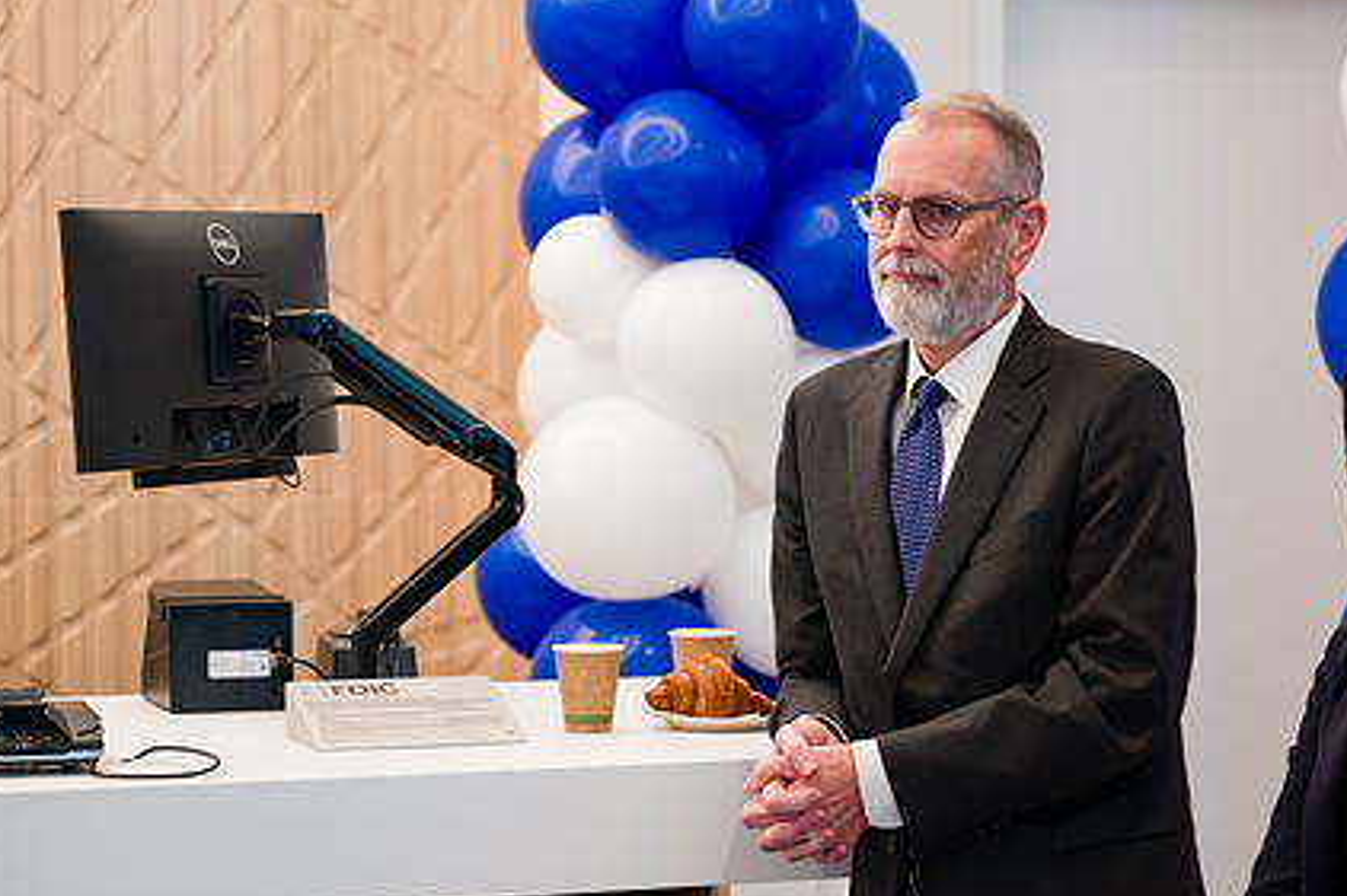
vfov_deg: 14.1
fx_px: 3628
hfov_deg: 21.0
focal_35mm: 97
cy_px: 526
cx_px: 903
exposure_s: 1/200
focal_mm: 70
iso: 400
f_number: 3.2
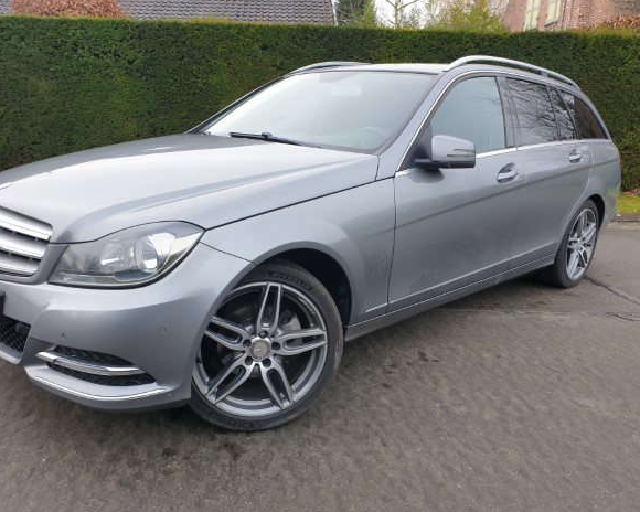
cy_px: 250
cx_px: 288
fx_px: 530
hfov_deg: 62.1
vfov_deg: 51.5
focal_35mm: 28
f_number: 2.4
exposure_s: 1/230
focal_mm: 4.3
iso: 50
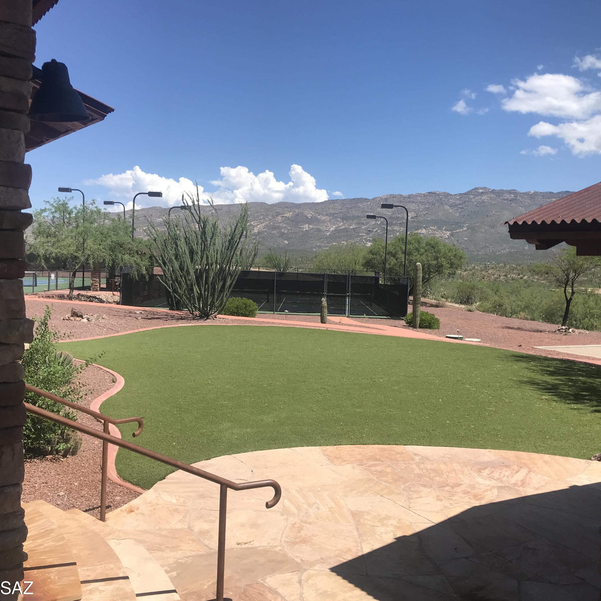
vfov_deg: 48.4
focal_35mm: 34
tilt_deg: -3.0
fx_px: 668
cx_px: 320
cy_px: 306
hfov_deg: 48.4
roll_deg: +0.6
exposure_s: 1/2740
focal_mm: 3.99
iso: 20
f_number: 1.8
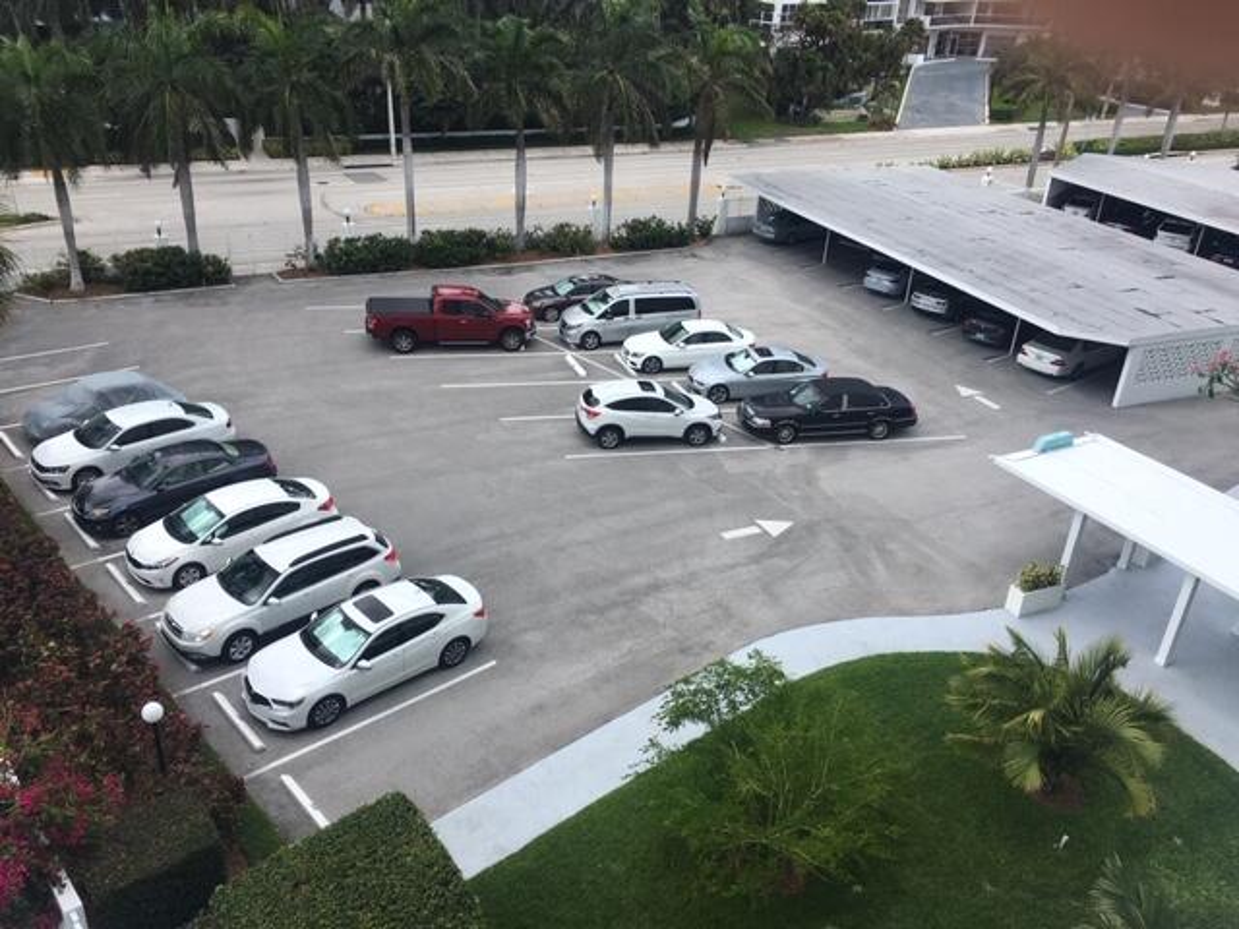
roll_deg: -4.1
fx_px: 1038
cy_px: 464
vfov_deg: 48.2
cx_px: 620
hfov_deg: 61.7
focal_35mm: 29
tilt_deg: -28.6
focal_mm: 4.15
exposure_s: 1/845
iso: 25
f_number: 2.2
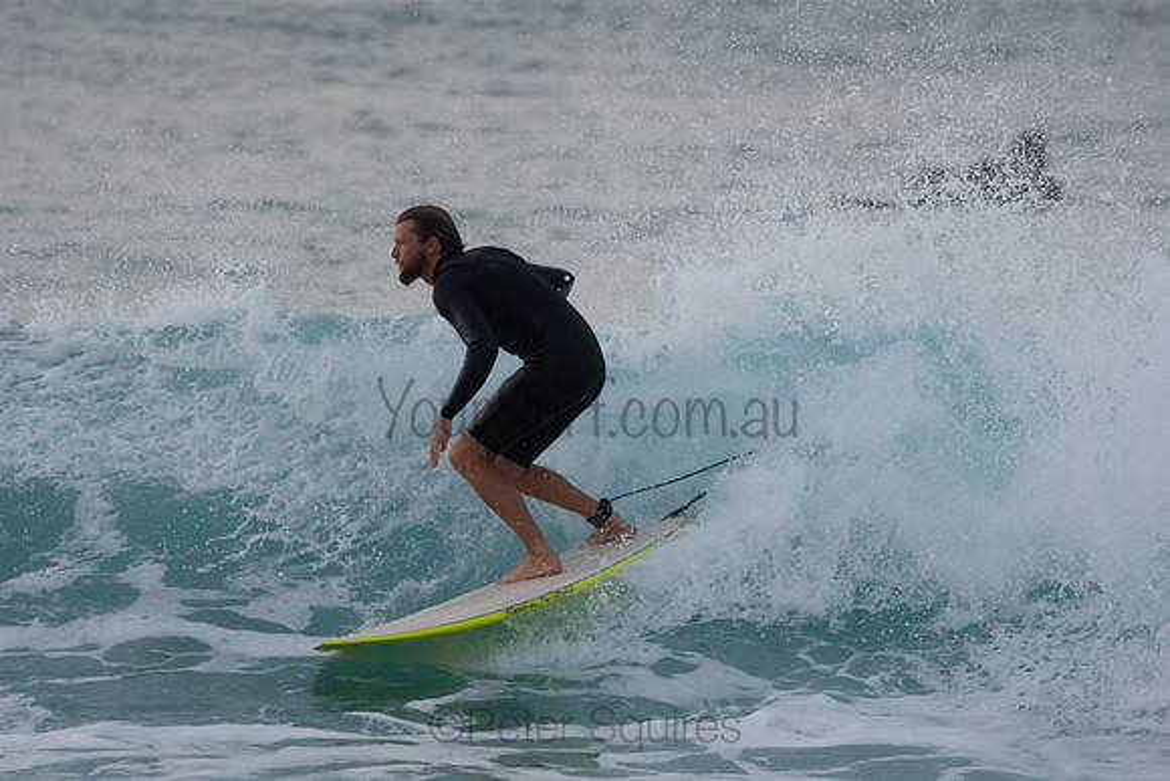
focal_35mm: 540
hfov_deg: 3.8
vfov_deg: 2.5
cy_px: 390
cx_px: 585
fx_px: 17553
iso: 250
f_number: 5.6
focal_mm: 360
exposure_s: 1/800
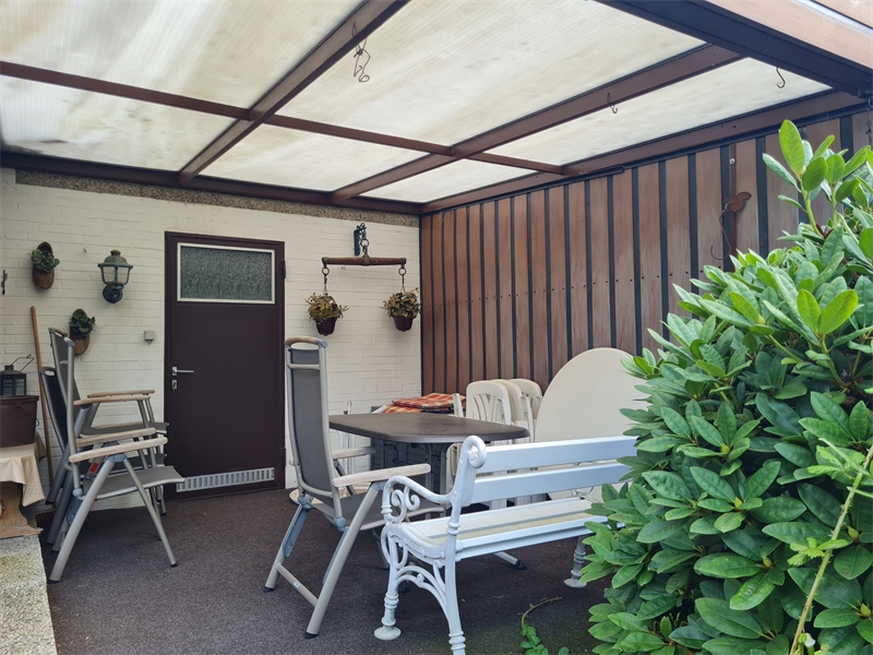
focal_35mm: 26
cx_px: 436
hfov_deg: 67.3
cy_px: 328
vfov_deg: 53.1
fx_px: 656
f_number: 1.8
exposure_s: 1/282
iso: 50
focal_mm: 5.4
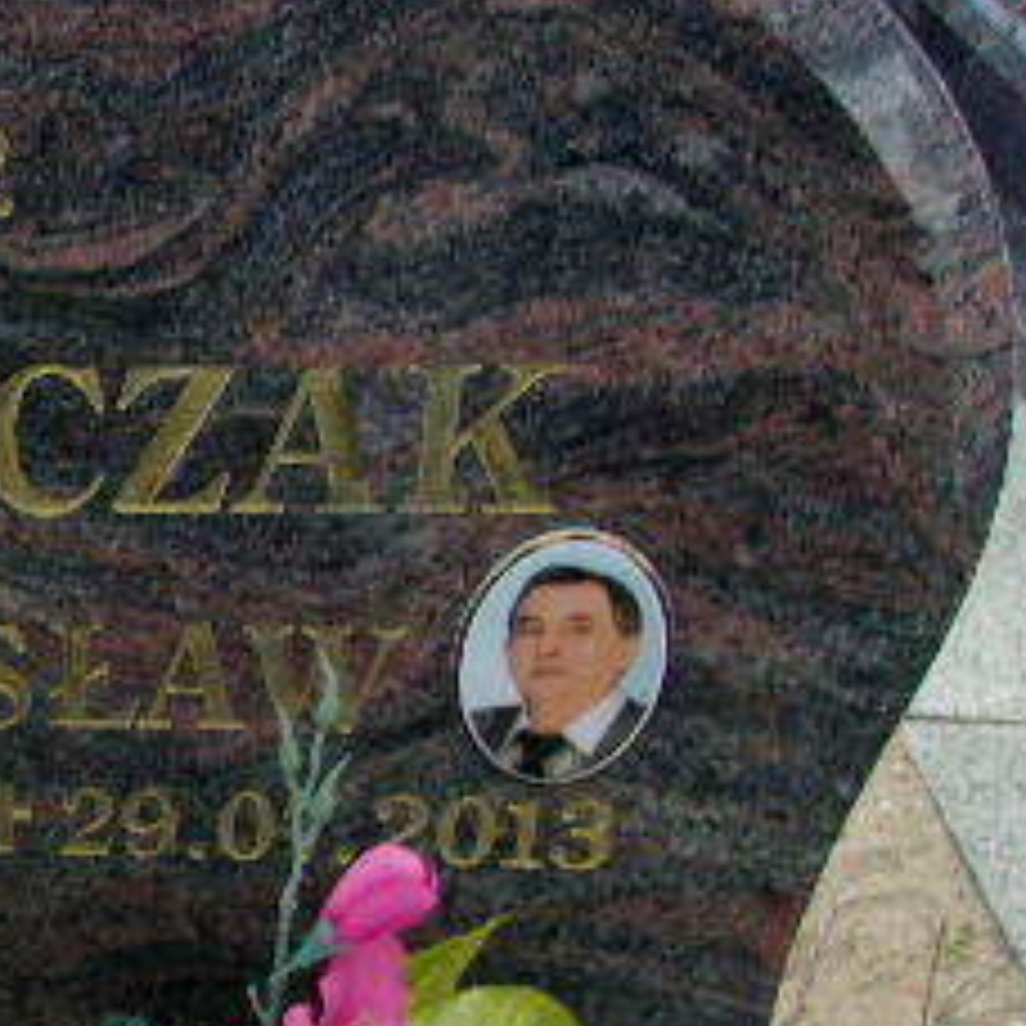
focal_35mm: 67
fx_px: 2247
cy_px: 693
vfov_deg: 25.6
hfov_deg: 22.7
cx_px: -346
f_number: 10.4
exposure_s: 1/40
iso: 80
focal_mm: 4.9
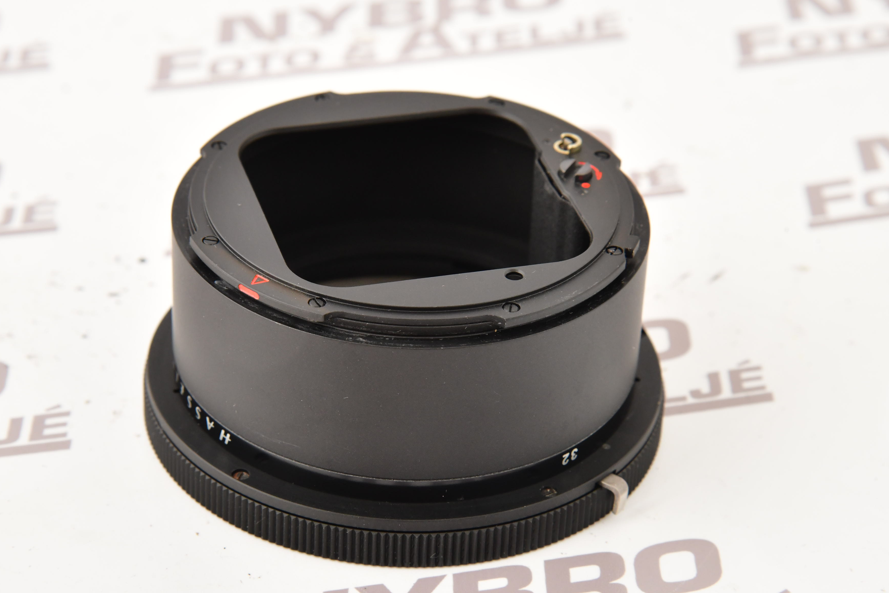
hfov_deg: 14.4
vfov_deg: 9.7
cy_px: 328
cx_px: 413
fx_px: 3507
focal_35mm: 142
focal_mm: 120
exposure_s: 1/160
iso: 1600
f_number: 13
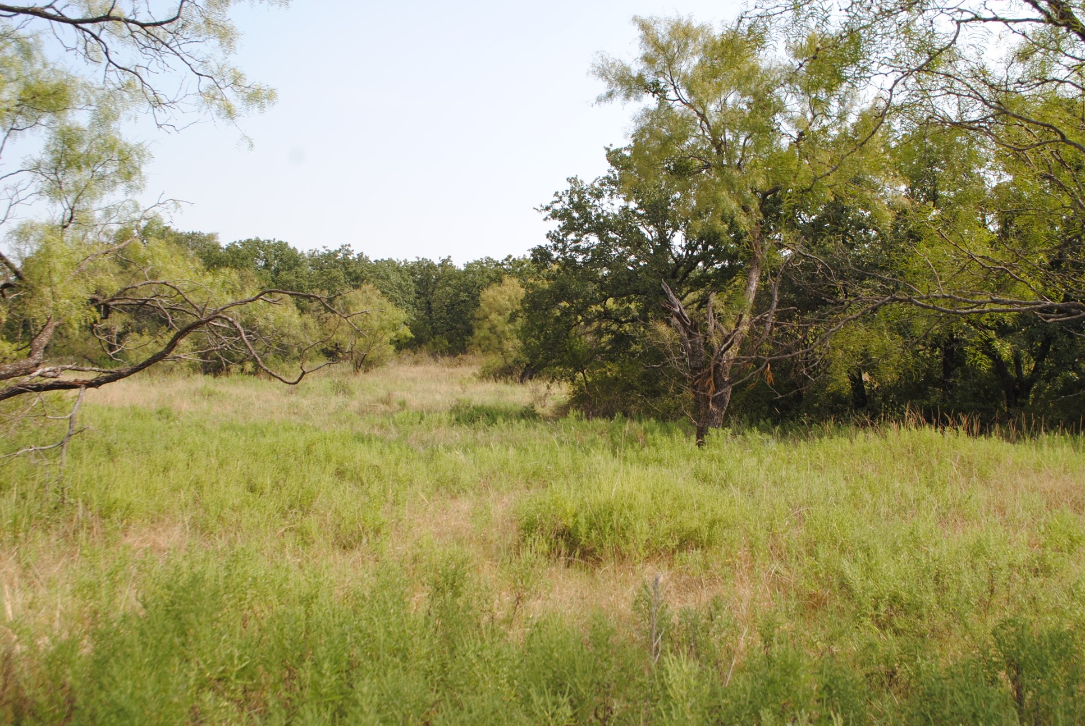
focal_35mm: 37
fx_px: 1116
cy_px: 381
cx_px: 600
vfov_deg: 36.0
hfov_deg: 51.7
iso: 100
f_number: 7.1
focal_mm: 22
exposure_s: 1/200
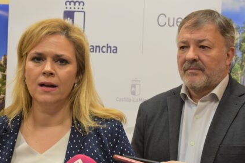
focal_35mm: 73
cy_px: 88
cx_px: 99
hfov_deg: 27.7
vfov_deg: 18.7
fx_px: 497
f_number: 4.2
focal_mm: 34
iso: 400
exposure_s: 1/60
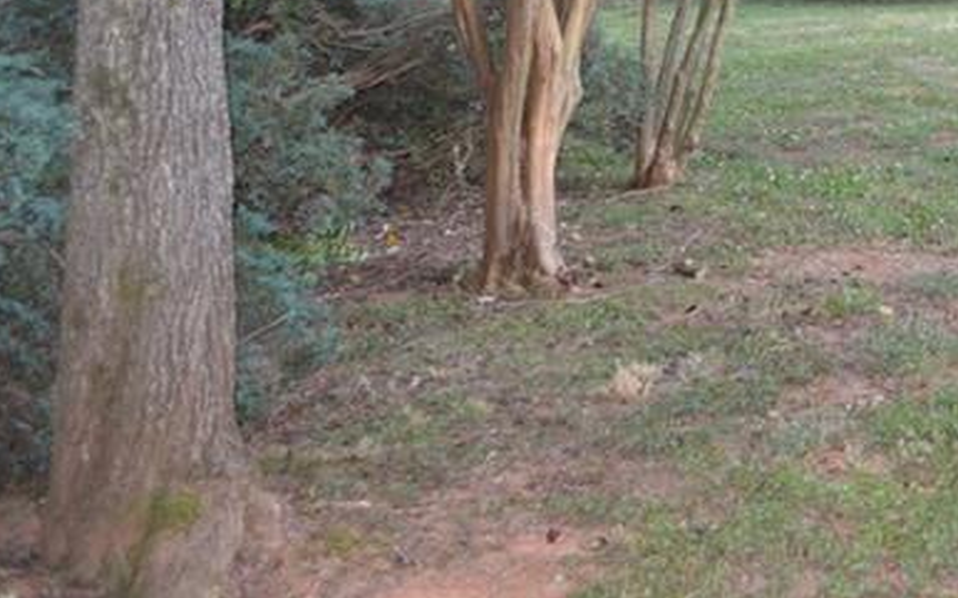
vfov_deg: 16.8
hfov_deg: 25.6
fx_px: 1905
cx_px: 1122
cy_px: -179
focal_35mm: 73
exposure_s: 1/100
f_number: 4
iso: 400
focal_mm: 18
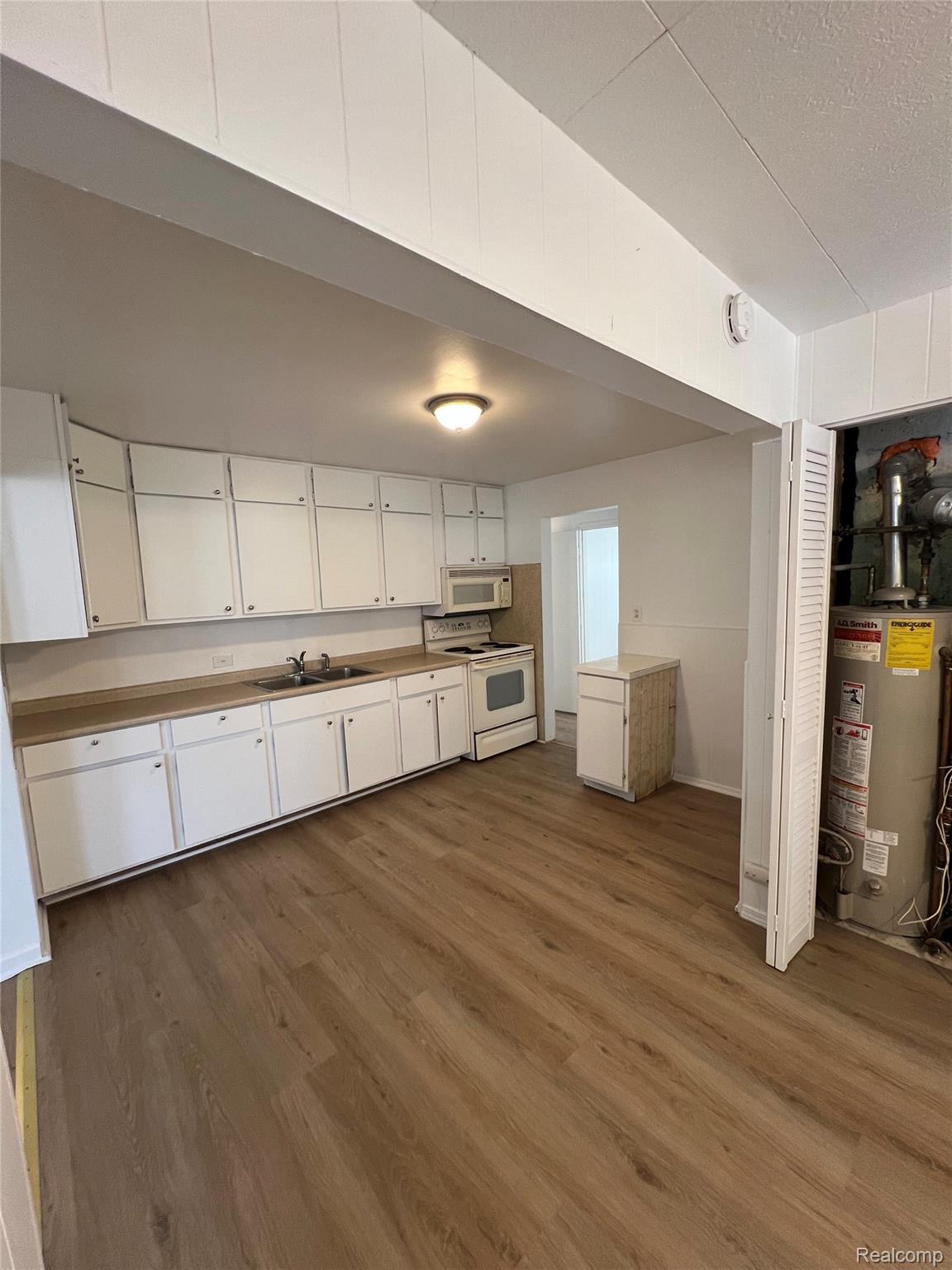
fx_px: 477
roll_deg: +2.1
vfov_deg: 106.2
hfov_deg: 89.9
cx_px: 476
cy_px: 635
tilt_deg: -5.6
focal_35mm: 13
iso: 160
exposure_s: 1/60
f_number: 1.8
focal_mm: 1.57
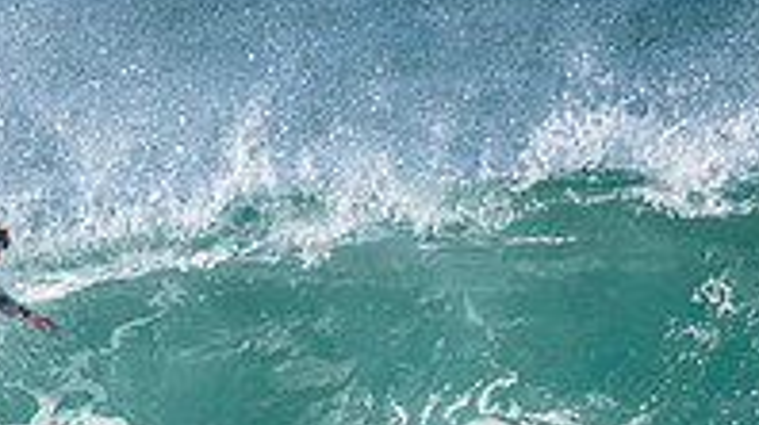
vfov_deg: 0.5
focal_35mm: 2461
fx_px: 49489
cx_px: 80
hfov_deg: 0.9
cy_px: 526
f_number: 11
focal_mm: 800
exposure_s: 1/1600
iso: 2500
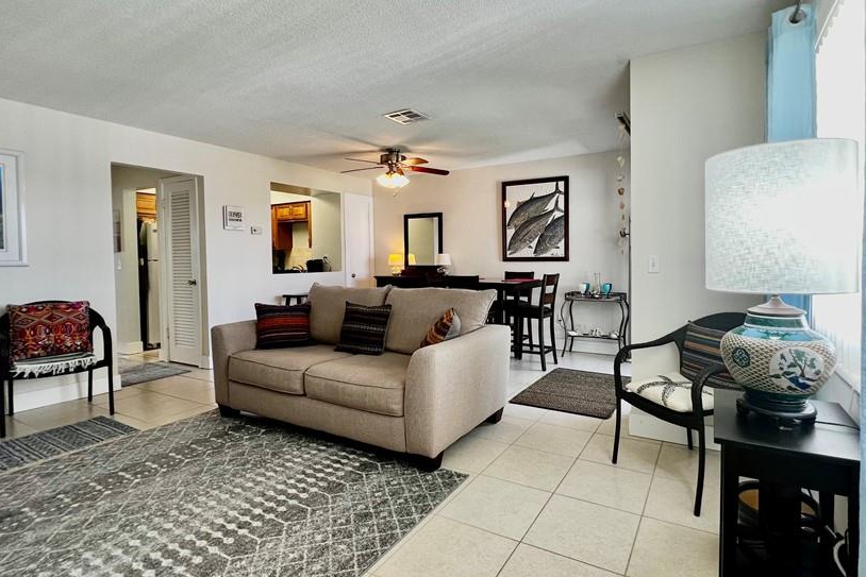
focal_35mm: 17
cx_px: 487
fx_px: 409
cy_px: 272
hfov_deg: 92.8
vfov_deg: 70.4
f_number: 1.8
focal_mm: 1.57
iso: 125
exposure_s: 1/60
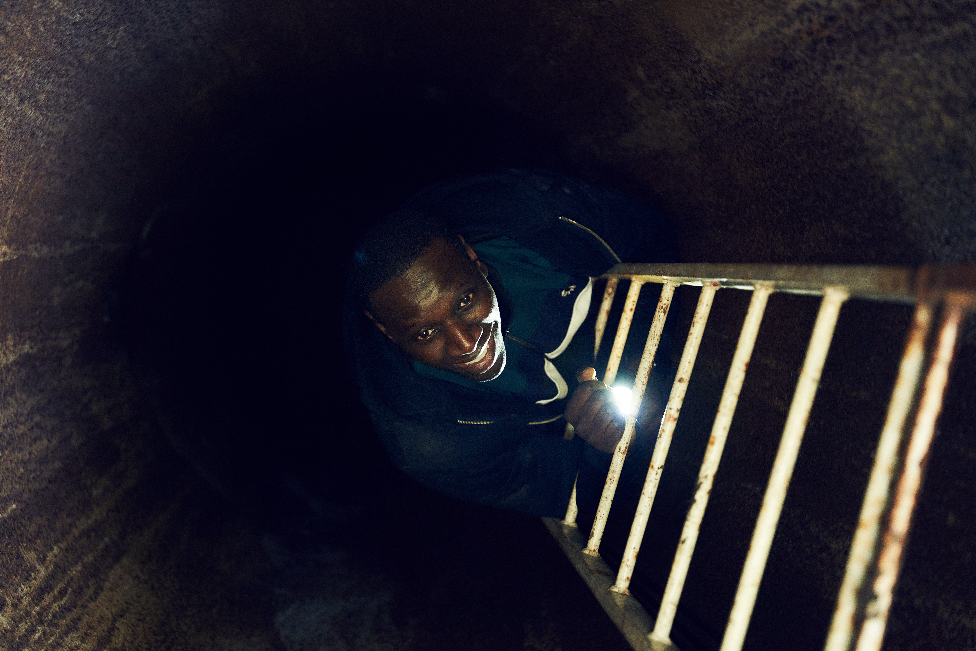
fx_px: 1570
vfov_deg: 23.4
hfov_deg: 34.5
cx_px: 488
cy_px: 326
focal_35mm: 58
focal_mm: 57.9
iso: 5000
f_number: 2.8
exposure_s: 1/100
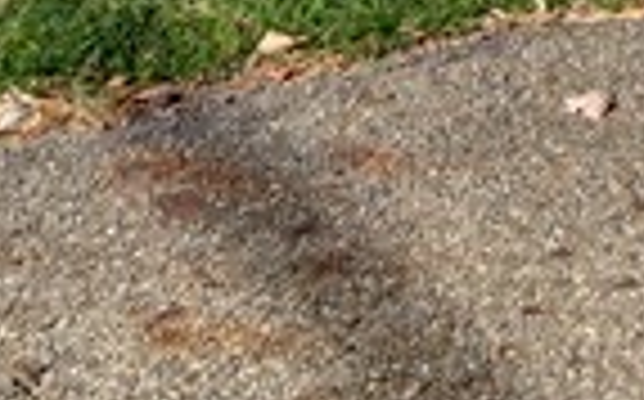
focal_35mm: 116
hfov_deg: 16.0
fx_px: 2034
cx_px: 1058
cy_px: -874
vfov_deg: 8.8
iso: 320
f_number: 8
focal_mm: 10
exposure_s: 1/400
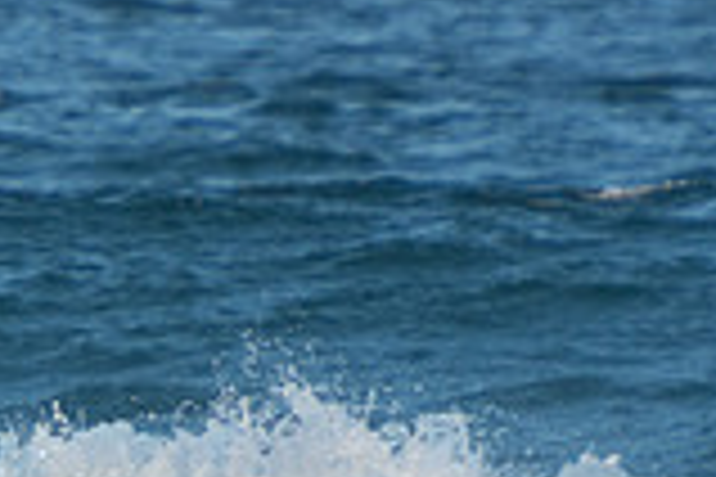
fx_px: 34862
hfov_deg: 1.2
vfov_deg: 0.8
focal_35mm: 1753
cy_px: 727
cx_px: -221
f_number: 5.6
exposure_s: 1/800
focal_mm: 320
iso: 320
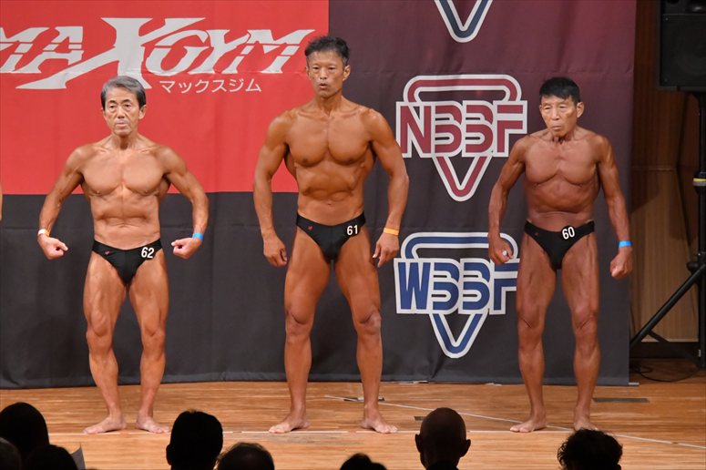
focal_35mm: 270
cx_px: 353
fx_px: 5292
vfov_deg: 5.1
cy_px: 235
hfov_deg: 7.6
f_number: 5.6
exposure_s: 1/400
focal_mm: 180
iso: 9000
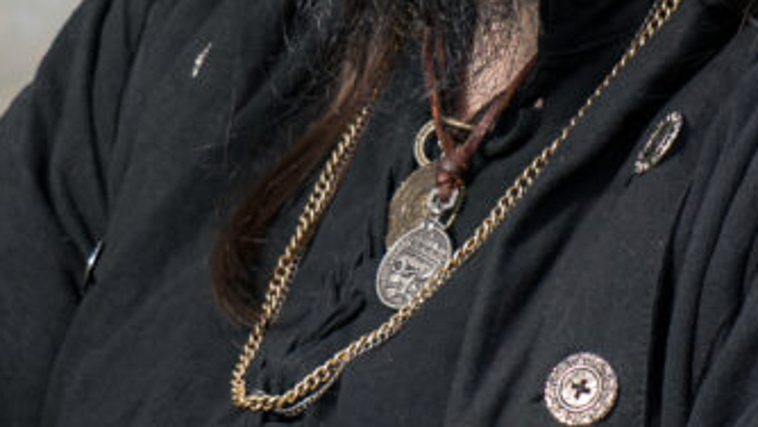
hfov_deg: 4.8
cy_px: 216
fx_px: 9086
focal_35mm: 452
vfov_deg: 2.7
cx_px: 229
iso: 100
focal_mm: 80
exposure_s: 1/200
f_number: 5
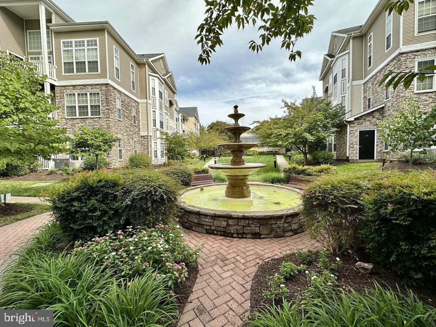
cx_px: 218
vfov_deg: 85.7
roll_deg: +1.4
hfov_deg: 102.1
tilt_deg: -3.3
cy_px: 164
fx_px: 176
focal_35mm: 14
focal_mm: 2.22
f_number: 2.2
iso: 50
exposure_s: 1/1304
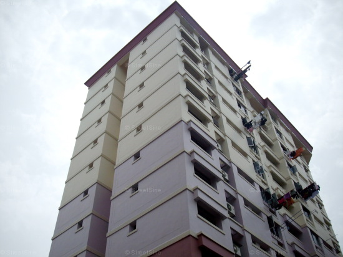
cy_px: 128
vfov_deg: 38.6
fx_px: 366
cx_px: 172
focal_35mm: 37
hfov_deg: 50.2
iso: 80
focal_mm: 6.2
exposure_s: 1/1000
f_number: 5.6
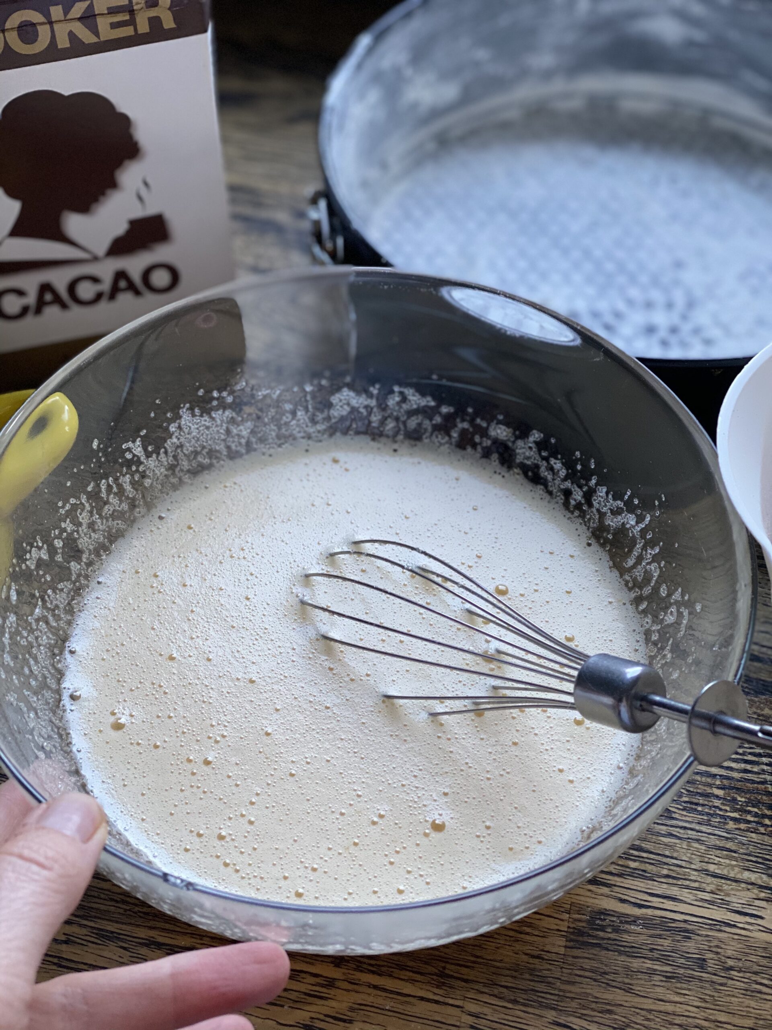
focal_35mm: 52
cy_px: 515
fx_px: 1546
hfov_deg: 28.0
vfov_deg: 36.8
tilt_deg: -50.7
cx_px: 386
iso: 200
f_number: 2
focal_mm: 6
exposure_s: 1/122
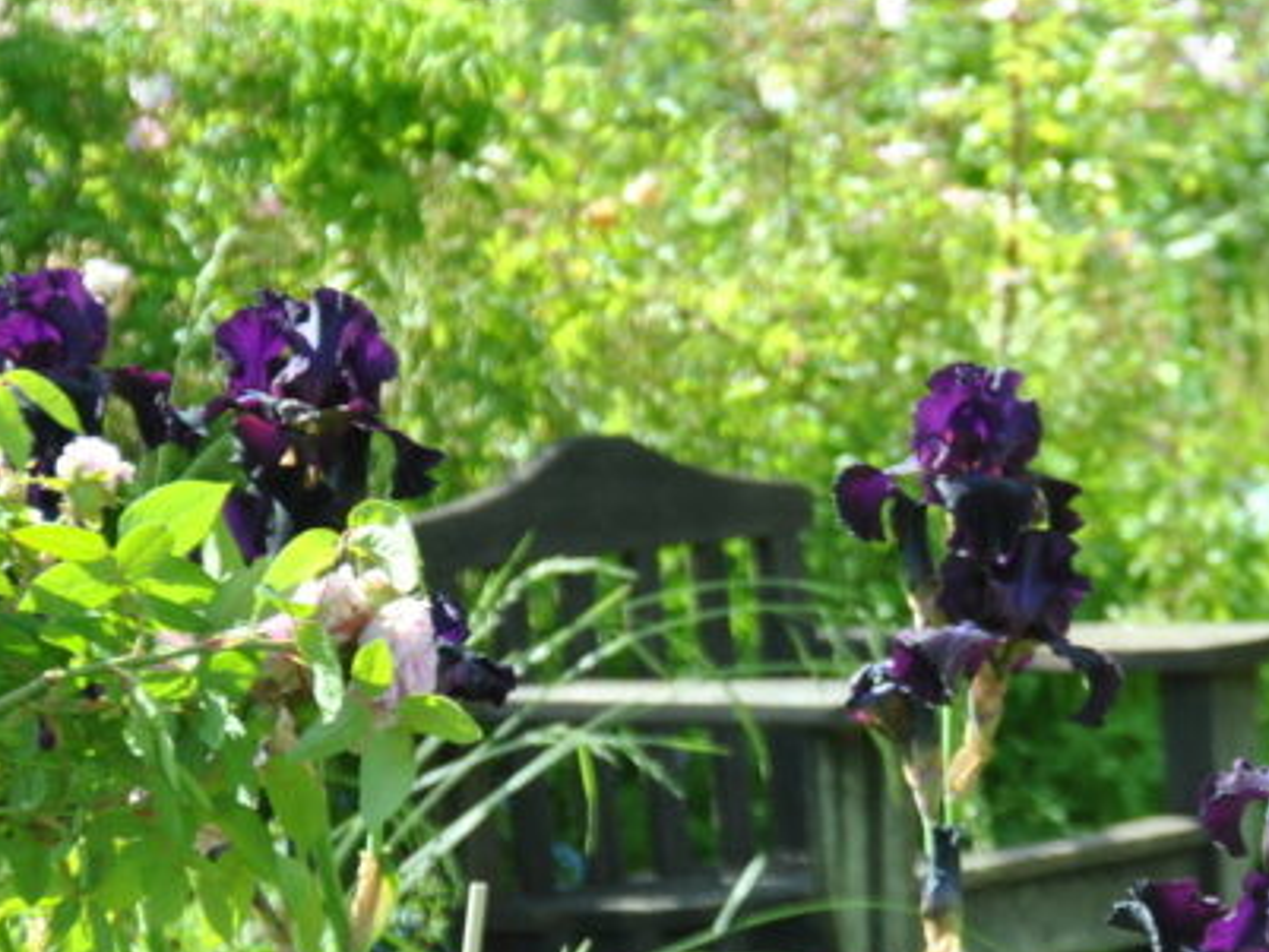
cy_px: 558
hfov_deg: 5.5
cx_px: 981
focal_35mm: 361
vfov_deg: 4.1
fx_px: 13238
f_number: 5.6
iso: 200
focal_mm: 98
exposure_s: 1/250
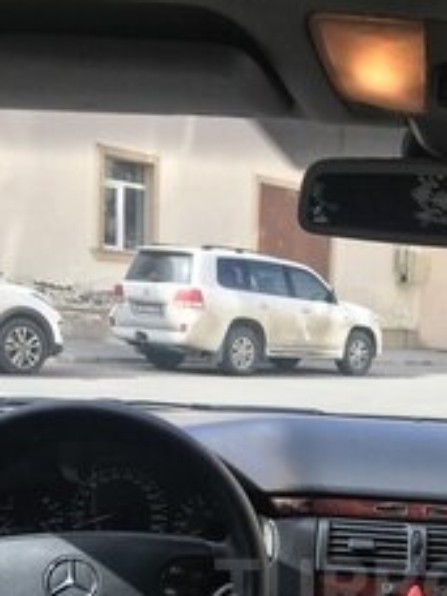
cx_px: 416
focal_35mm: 63
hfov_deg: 22.6
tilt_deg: -13.8
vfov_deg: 28.9
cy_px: 588
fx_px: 1085
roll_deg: -5.0
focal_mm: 4.15
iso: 25
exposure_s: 1/425
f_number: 2.2
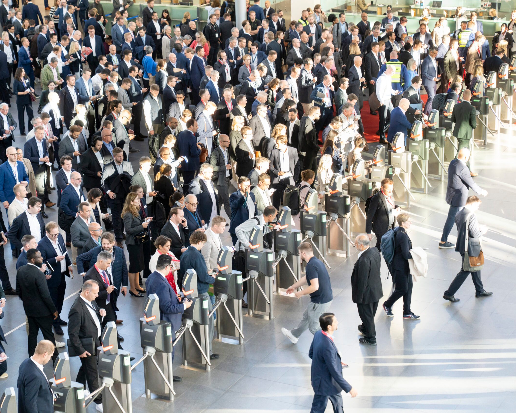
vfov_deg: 19.4
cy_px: 206
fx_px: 1206
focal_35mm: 79
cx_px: 241
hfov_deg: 24.1
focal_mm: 70
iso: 800
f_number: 4
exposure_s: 1/200
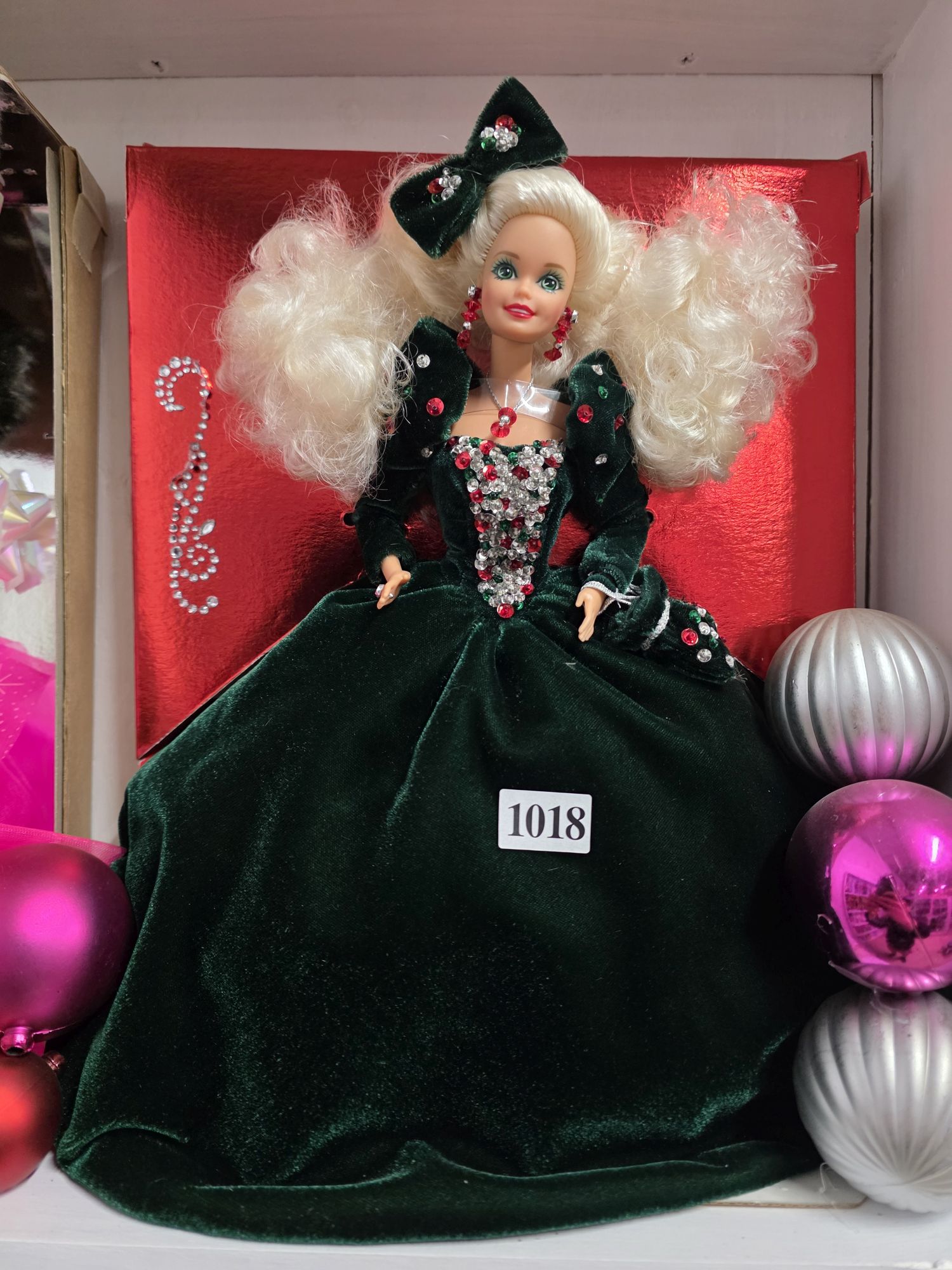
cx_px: 476
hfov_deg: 58.9
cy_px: 635
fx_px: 843
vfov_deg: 73.9
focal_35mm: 23
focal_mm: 6.3
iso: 1000
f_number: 1.7
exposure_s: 1/100
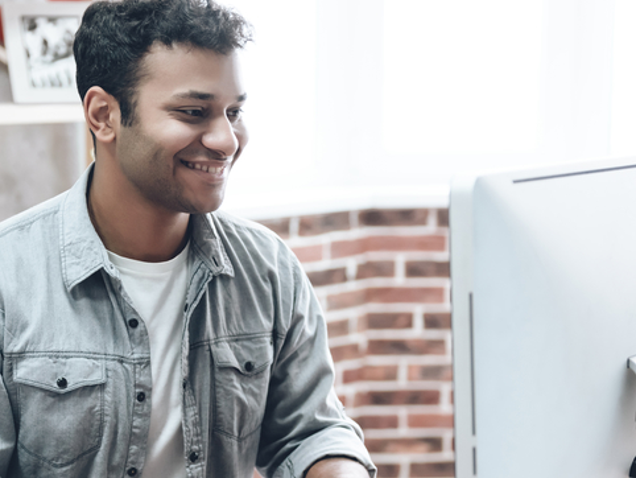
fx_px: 1526
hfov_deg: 23.4
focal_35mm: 83
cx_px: 197
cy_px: 305
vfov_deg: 17.8
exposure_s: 1/125
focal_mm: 52
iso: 800
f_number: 2.8
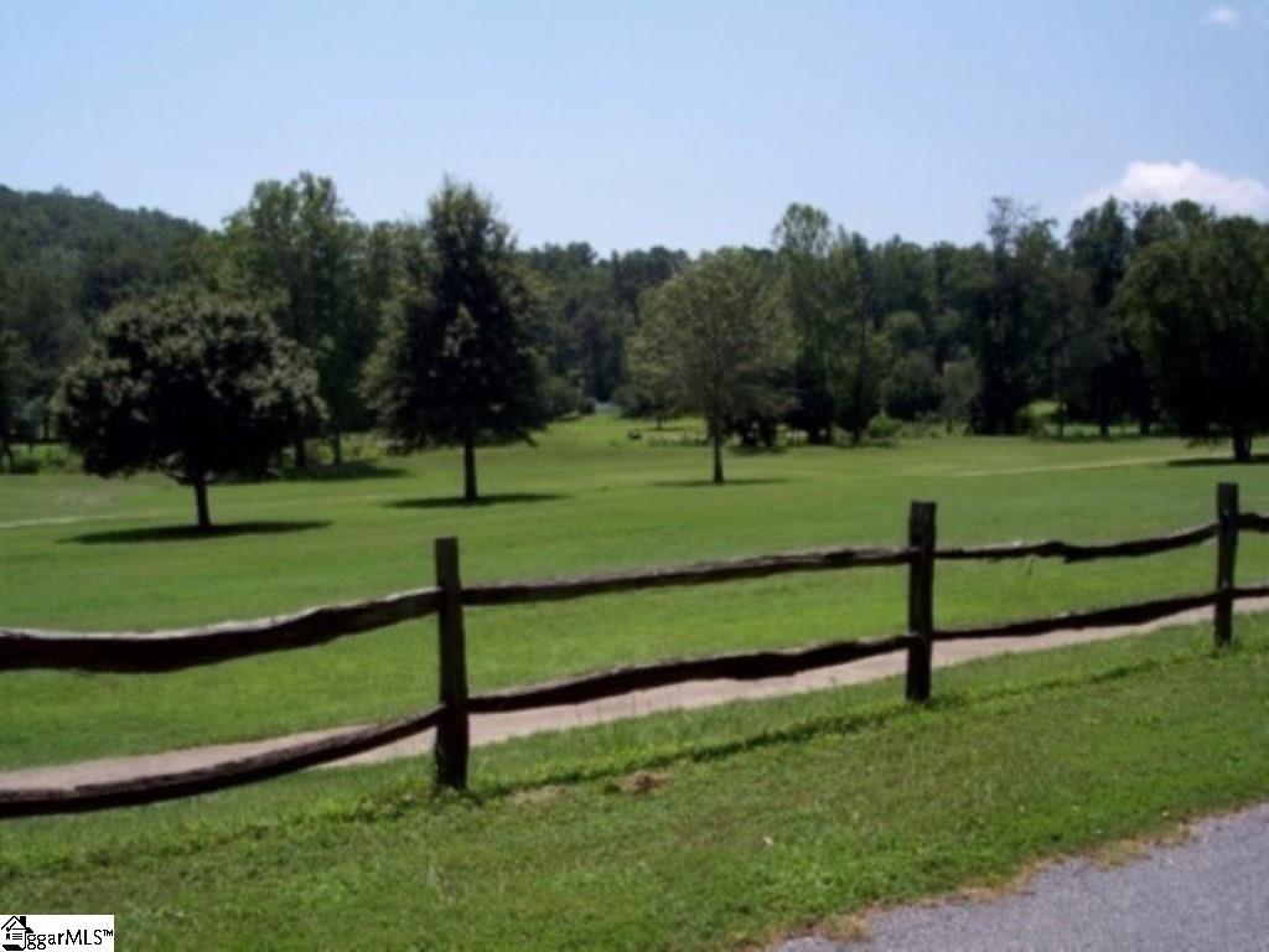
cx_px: 634
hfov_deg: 49.0
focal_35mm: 38
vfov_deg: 37.7
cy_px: 476
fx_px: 1393
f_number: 4.8
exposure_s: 1/1000
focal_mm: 8
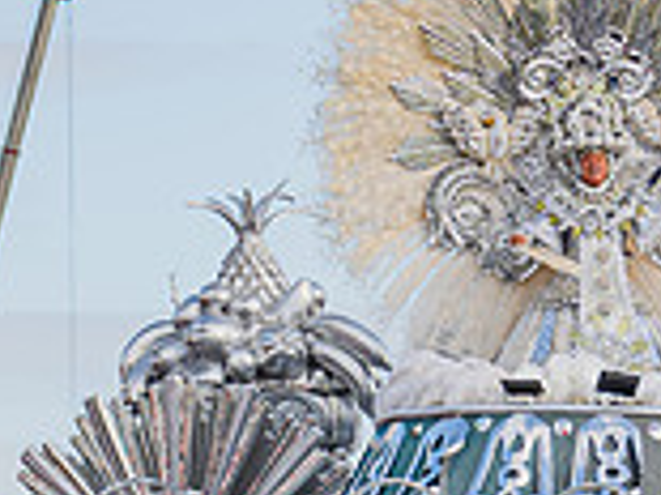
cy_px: 696
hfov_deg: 4.5
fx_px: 8395
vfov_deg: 3.4
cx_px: 128
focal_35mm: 440
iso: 400
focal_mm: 122
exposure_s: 1/1600
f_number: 5.6
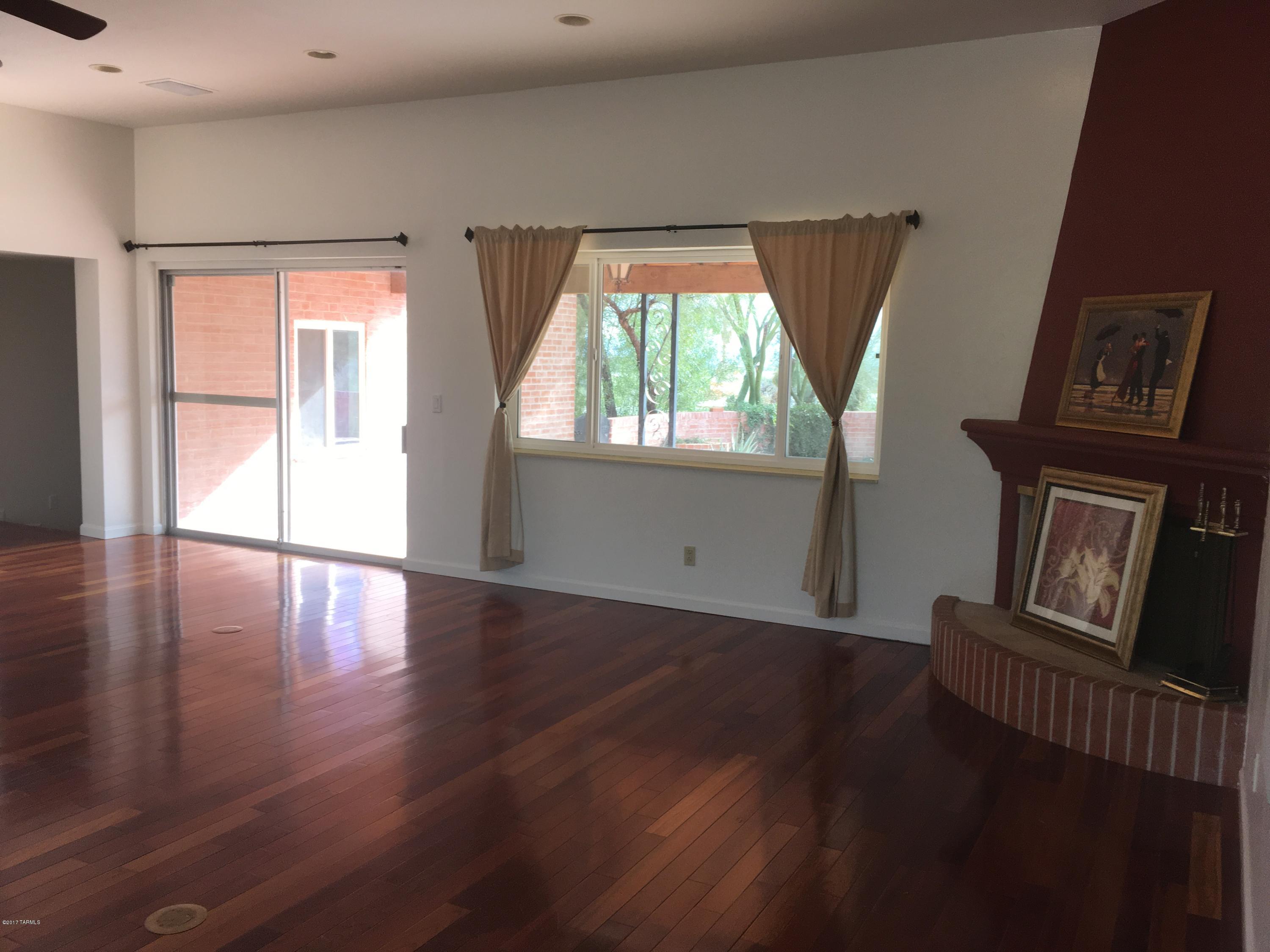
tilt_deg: -7.4
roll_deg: -1.3
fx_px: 1064
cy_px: 476
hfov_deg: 61.7
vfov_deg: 48.2
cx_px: 635
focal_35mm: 29
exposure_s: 1/120
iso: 40
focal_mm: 4.15
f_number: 2.2
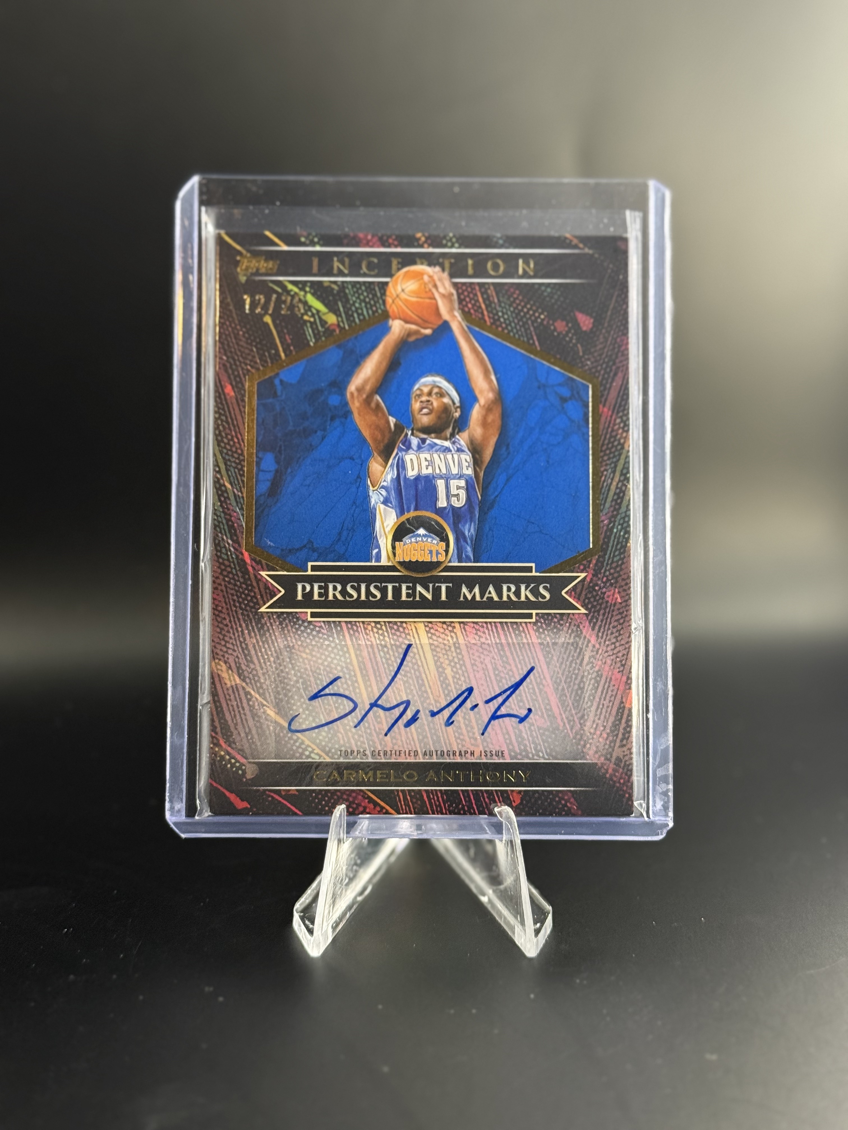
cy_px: 565
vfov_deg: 39.7
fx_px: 1568
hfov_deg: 30.3
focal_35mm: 48
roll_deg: -1.2
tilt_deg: -18.6
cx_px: 424
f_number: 1.78
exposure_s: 1/54
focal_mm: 6.76
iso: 250
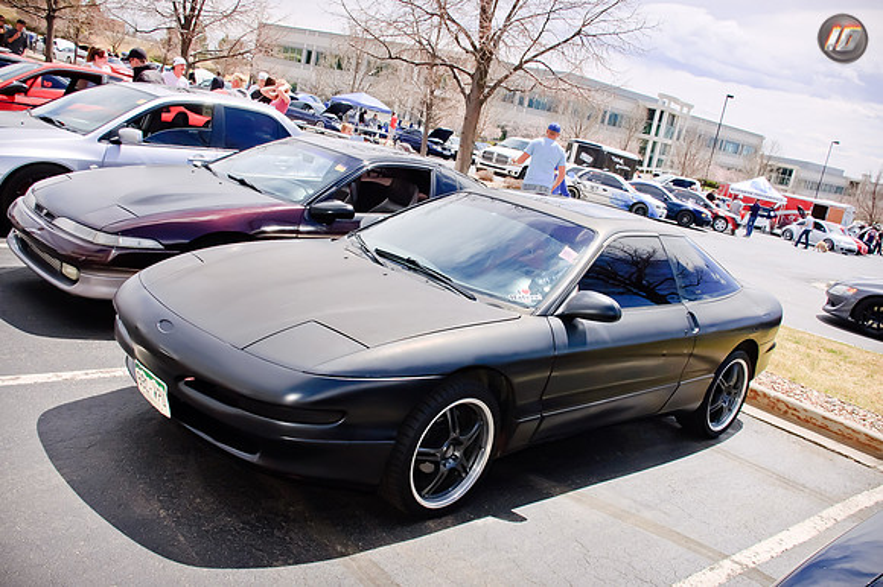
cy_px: 294
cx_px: 442
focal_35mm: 33
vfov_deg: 39.9
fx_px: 809
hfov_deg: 57.3
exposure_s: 1/200
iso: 200
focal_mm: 22
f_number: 7.1
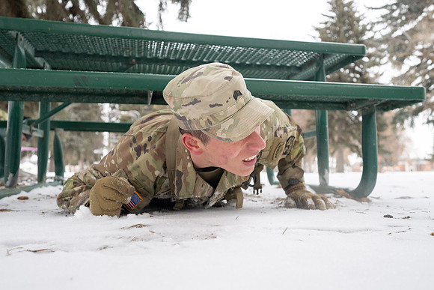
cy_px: 145
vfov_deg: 43.6
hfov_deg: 61.9
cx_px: 217
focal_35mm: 30
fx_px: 362
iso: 1100
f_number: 4
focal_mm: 30
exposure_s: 1/800
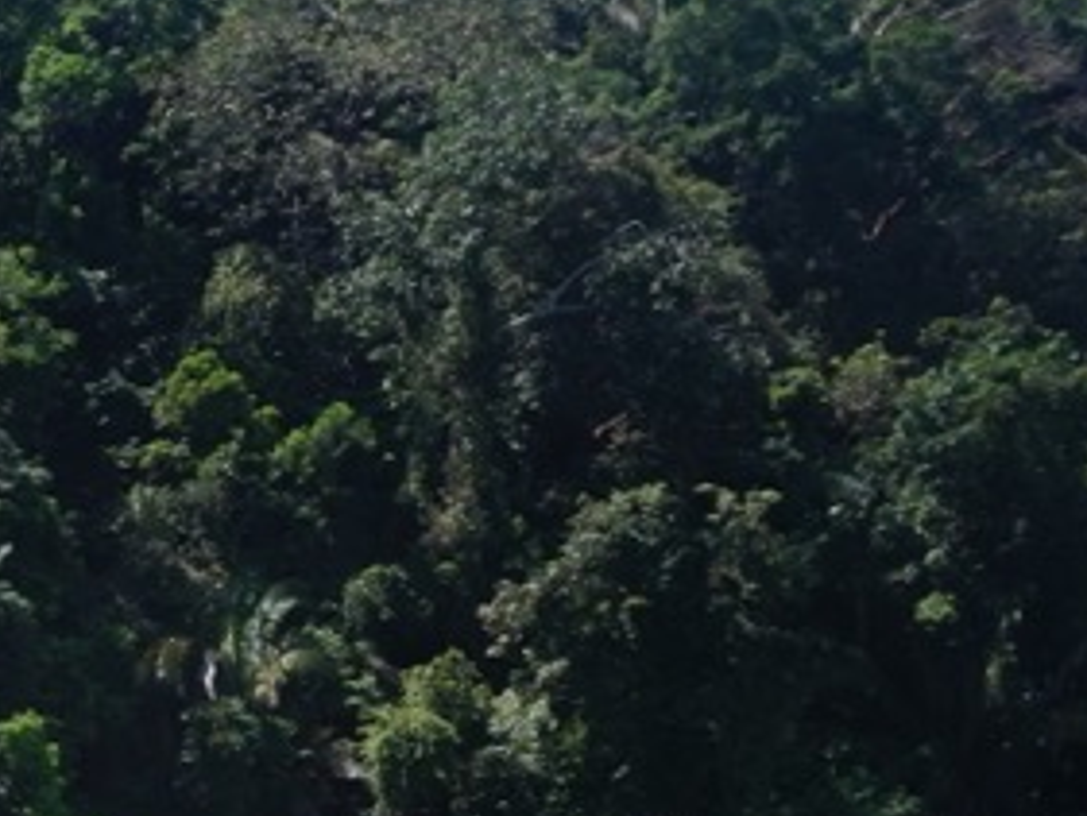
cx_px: -716
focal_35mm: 105
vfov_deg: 13.4
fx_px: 3299
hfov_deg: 16.4
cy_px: 1160
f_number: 14
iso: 100
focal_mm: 16
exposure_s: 1/100
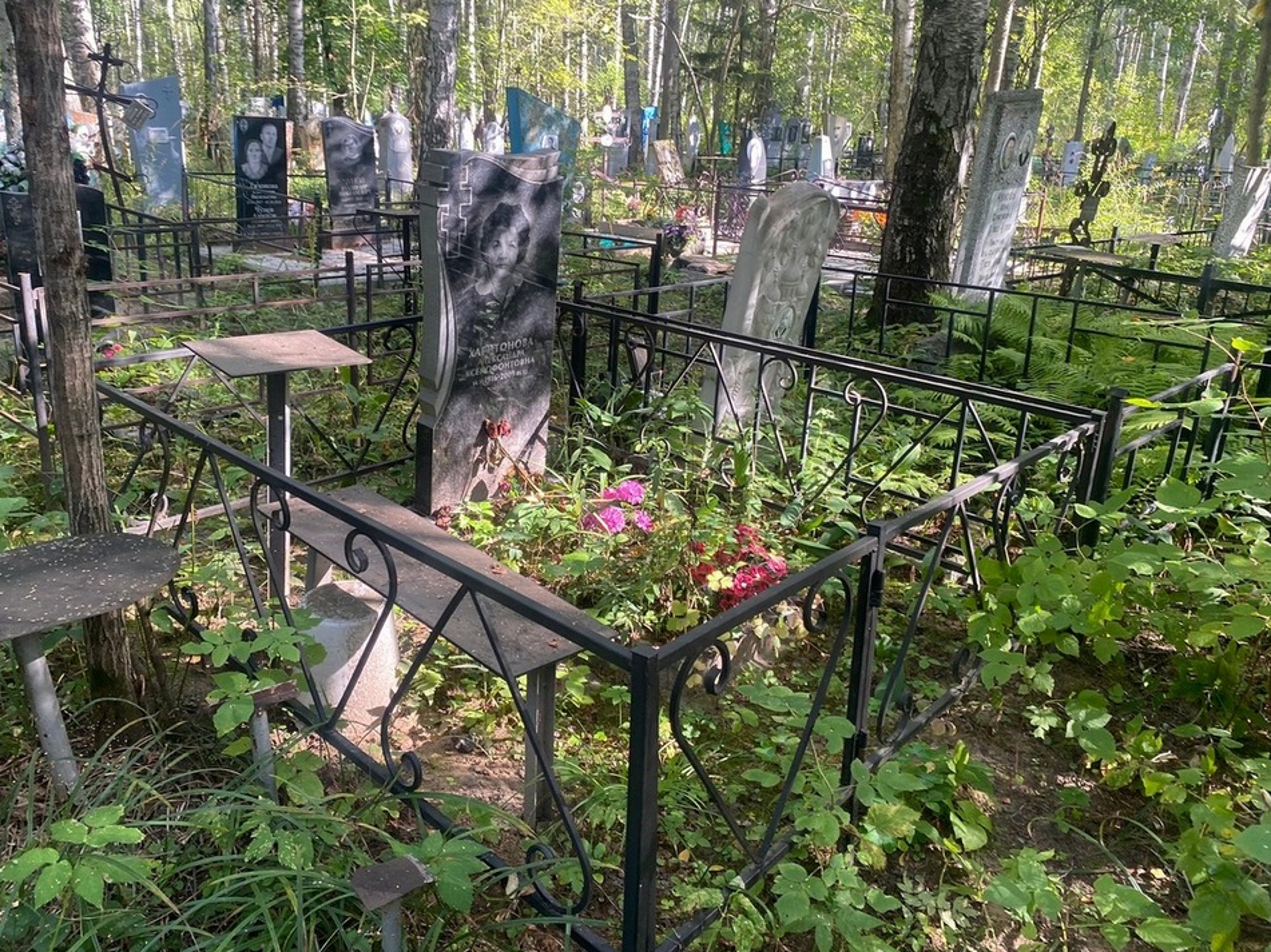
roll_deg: -5.3
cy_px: 451
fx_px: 1028
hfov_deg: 63.4
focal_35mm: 28
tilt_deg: -14.3
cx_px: 605
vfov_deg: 49.7
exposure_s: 1/122
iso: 64
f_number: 1.8
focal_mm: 4.25
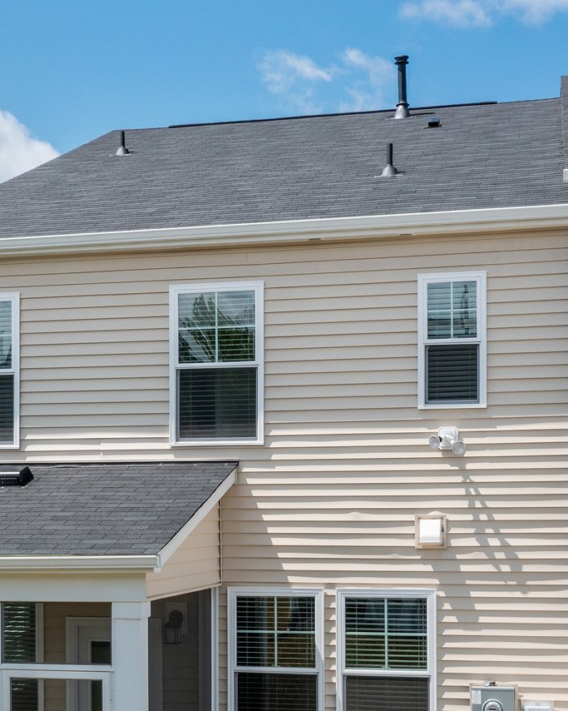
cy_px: 505
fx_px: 1324
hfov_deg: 24.1
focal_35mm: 63
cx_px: 209
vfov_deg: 29.7
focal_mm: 10.26
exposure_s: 1/500
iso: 100
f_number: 5.6
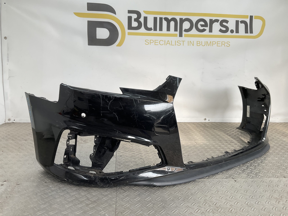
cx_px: 144
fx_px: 241
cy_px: 108
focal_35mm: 29
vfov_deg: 48.2
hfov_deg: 61.7
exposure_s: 1/281
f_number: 1.8
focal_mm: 3
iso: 16
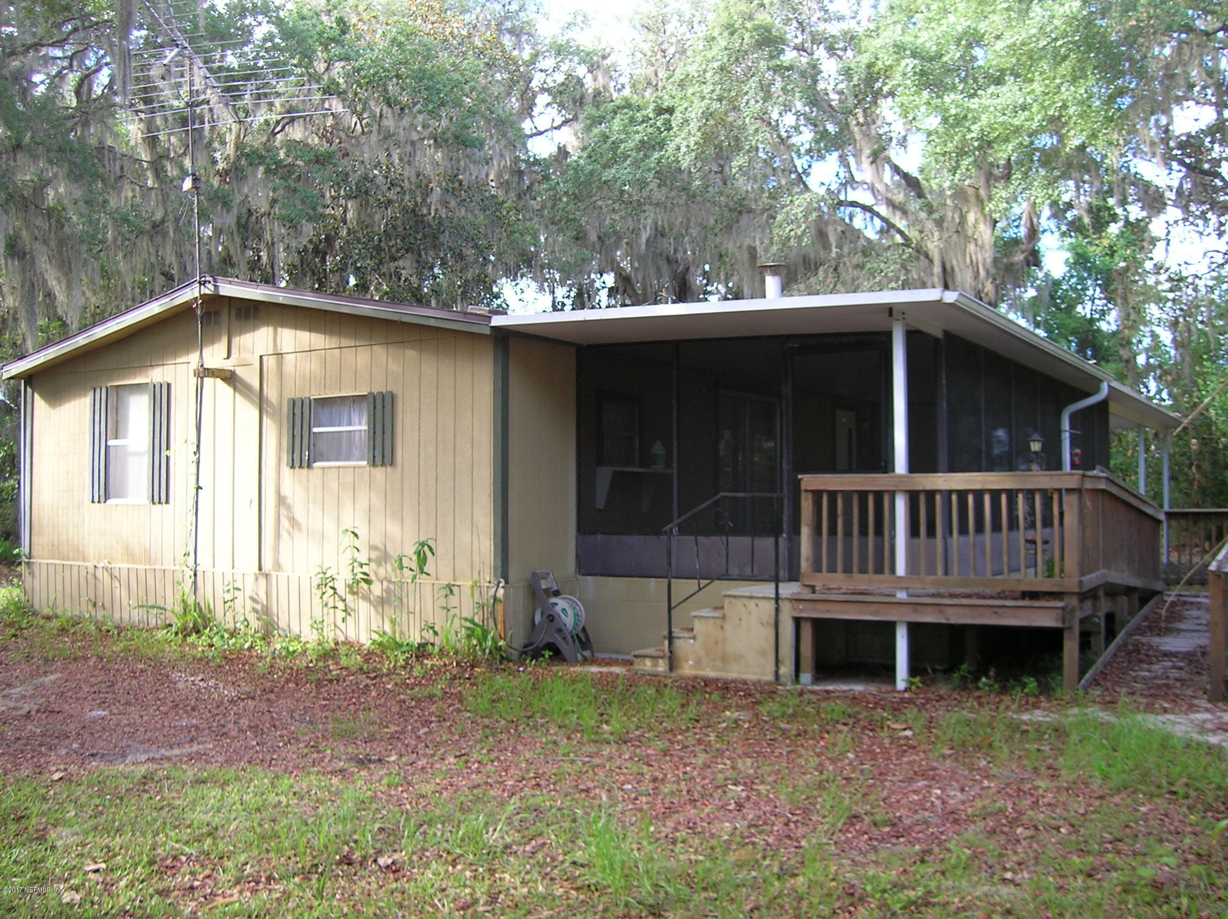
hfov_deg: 54.0
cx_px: 614
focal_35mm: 34
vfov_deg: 41.7
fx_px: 1205
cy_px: 460
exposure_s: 1/53.1
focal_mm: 5.7
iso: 50
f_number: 2.9
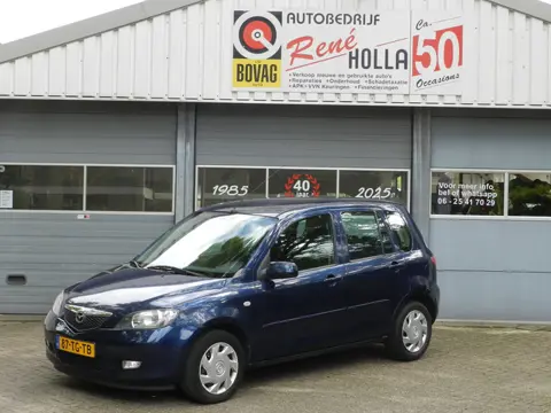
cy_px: 206
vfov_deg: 24.4
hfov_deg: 32.2
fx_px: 955
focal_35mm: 60
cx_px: 276
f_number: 4.6
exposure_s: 1/160
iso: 160
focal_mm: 10.7
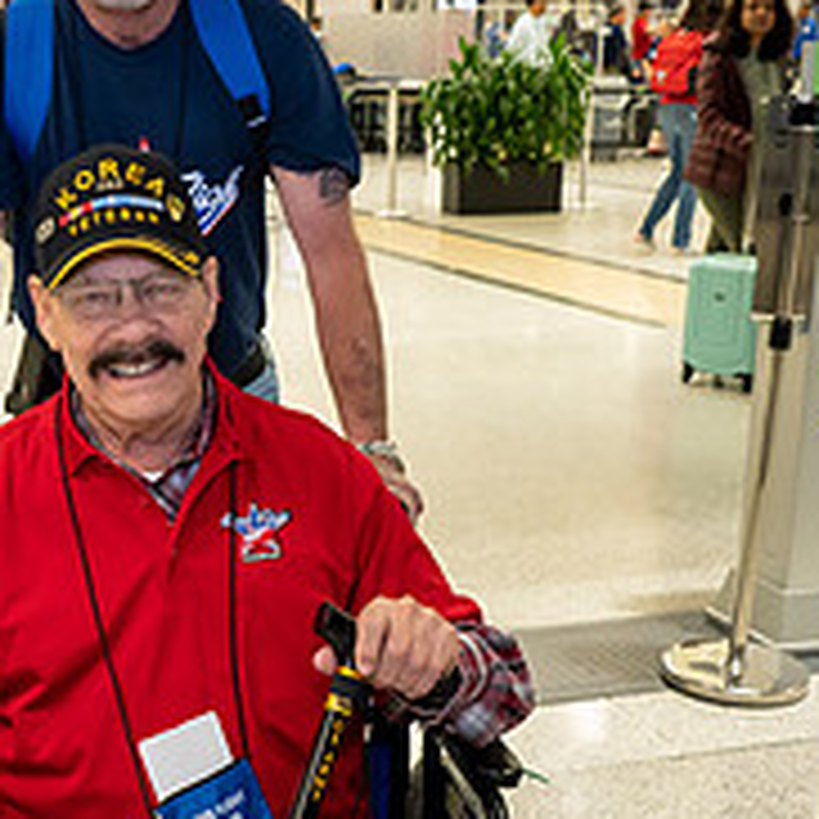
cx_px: 135
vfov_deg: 26.4
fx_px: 1740
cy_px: 482
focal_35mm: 65
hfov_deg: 25.9
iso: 2000
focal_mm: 24
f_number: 5
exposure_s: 1/100
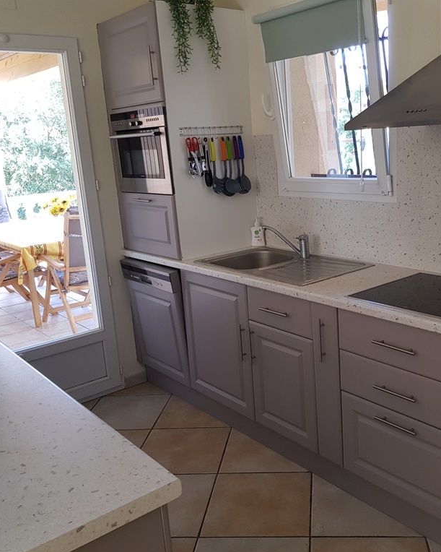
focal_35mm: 34
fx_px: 555
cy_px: 277
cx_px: 309
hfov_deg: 42.5
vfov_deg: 52.8
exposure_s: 1/50
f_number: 1.7
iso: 80
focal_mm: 4.2
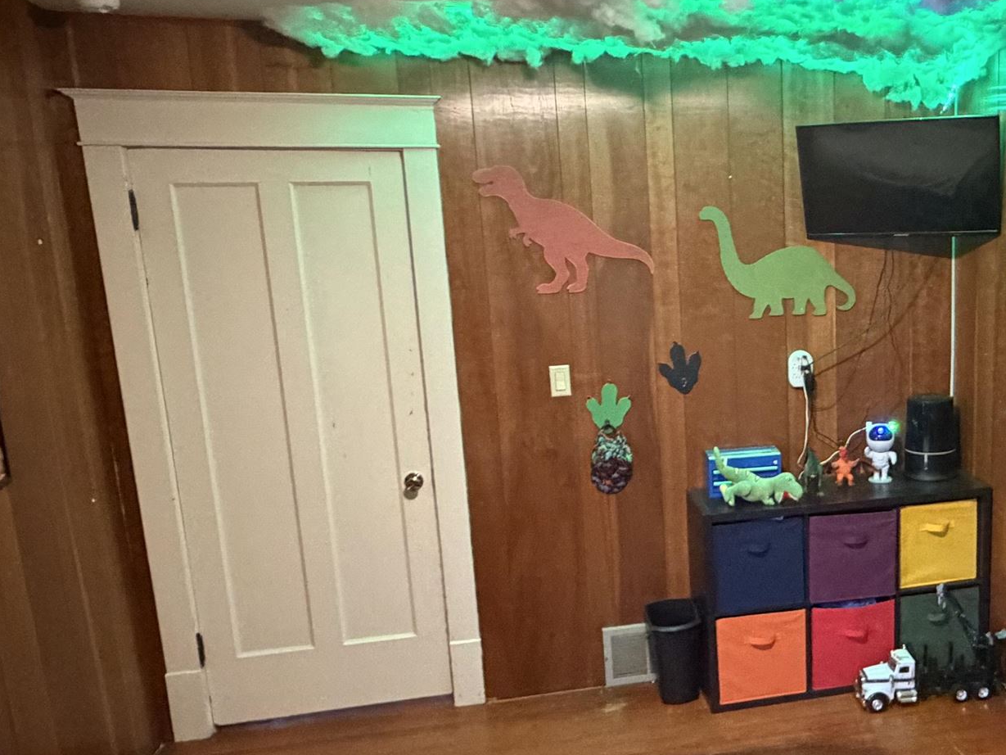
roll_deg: +1.1
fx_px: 1017
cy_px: 421
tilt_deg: -12.1
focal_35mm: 35
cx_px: 810
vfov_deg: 40.6
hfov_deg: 49.4
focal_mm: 2.22
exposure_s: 1/40
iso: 1000
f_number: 2.2
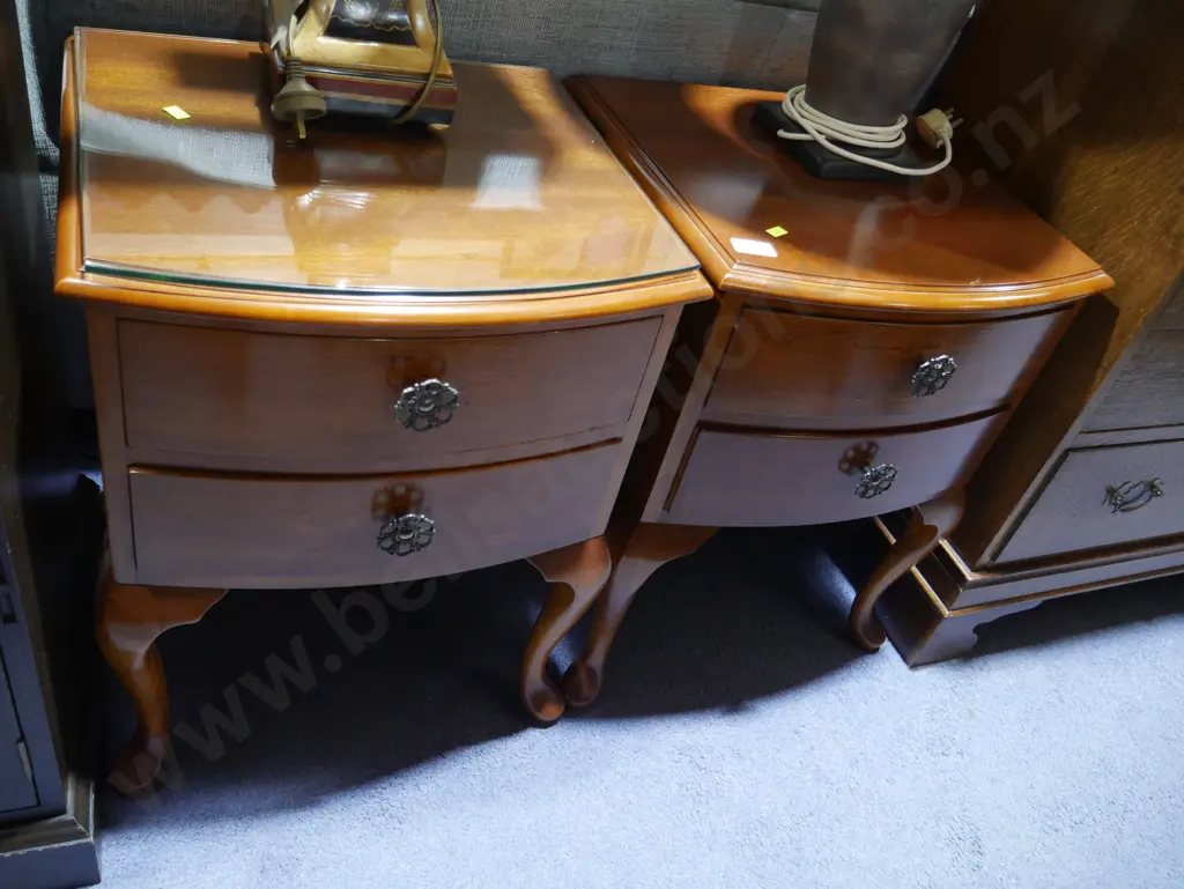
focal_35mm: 28
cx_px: 592
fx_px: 958
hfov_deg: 63.4
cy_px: 444
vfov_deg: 49.8
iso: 1250
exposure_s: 1/60
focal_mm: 14
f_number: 3.5
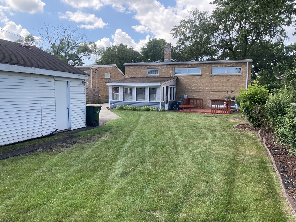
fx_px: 239
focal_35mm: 28
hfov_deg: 63.4
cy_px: 111
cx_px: 148
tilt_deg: -3.8
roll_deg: -1.7
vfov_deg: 49.7
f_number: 1.8
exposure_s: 1/527
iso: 20
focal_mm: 3.99
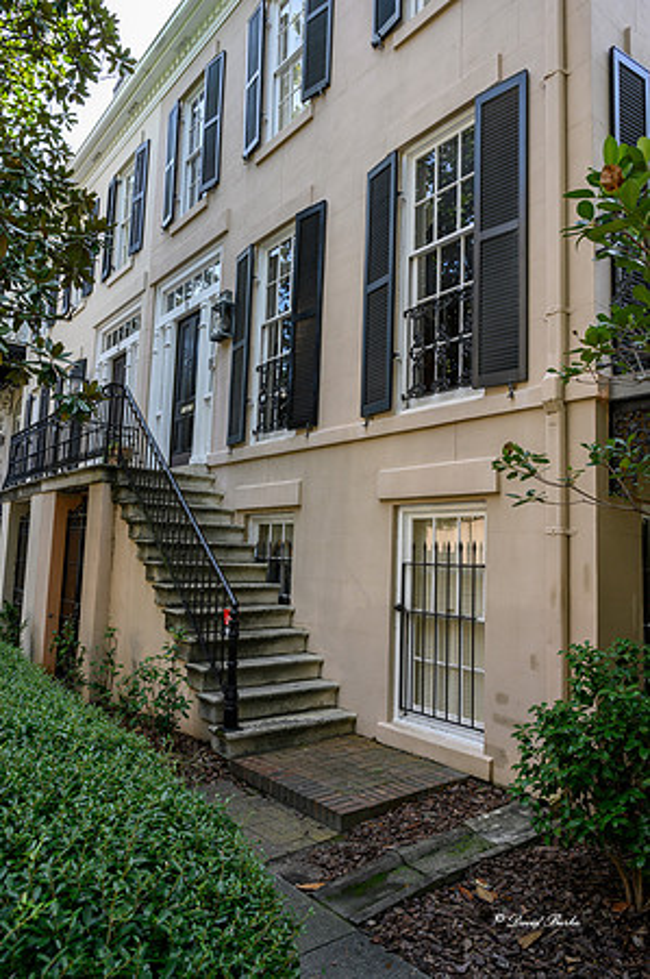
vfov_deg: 73.8
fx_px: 651
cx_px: 325
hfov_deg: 53.0
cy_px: 490
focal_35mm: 24
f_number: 8
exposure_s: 1/100
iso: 280
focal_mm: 24
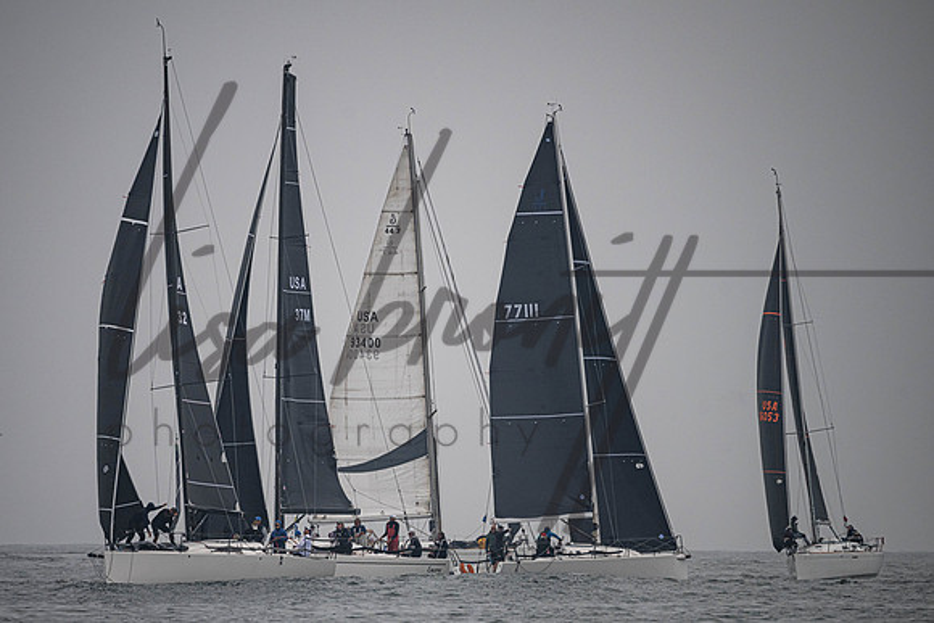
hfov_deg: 4.0
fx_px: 13240
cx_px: 411
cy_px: 370
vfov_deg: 2.7
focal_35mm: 510
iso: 400
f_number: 5.6
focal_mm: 400
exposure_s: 1/6400
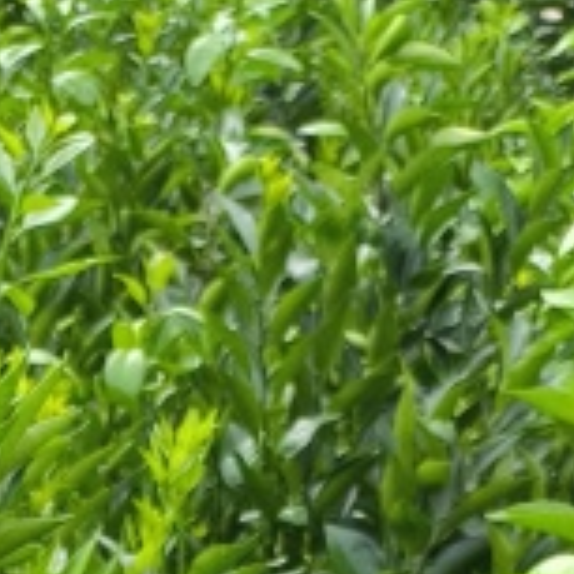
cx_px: -143
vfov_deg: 9.6
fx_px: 2664
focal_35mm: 142
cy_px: 1716
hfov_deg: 12.0
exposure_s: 1/154
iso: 50
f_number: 1.79
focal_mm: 4.69
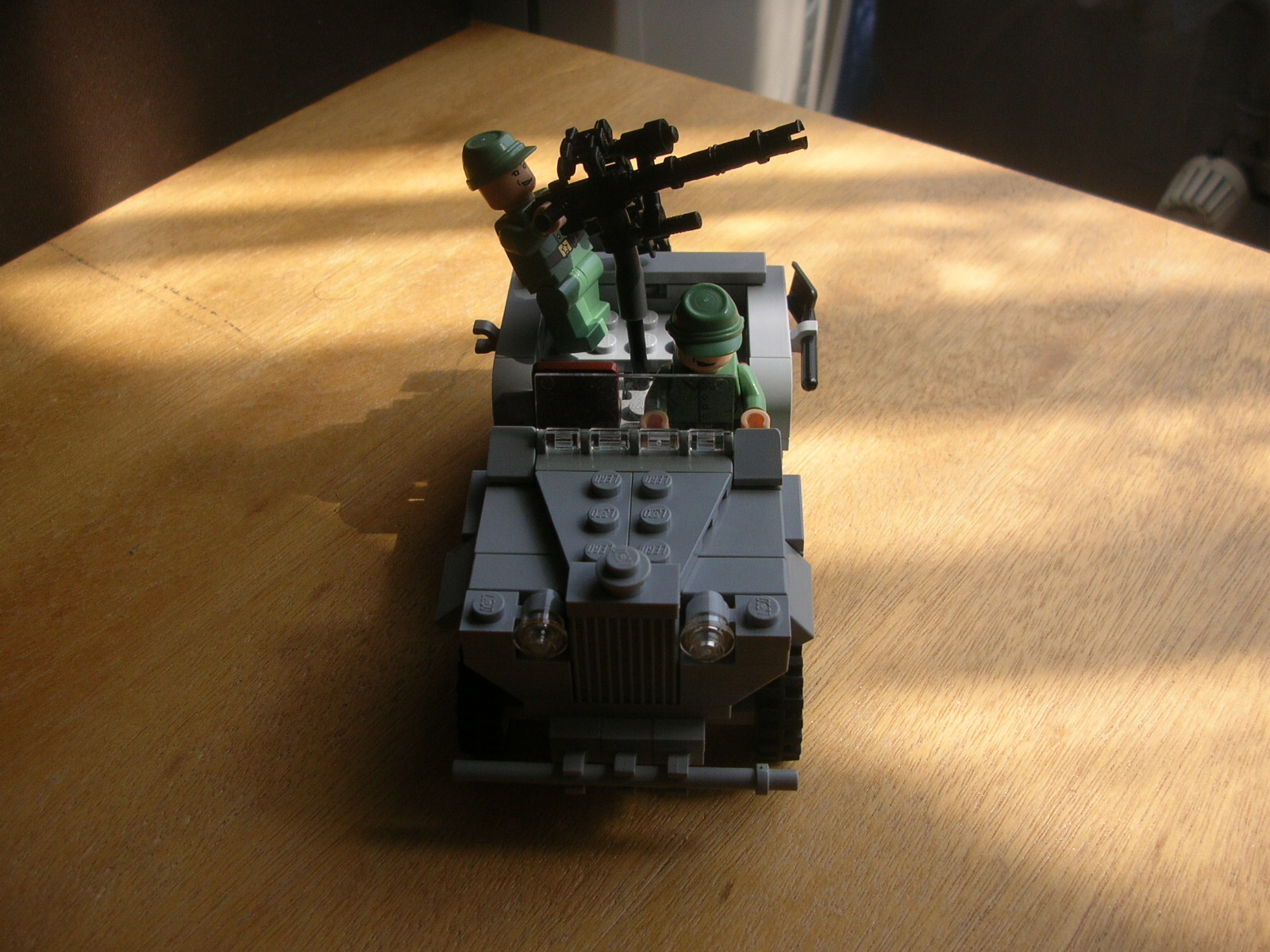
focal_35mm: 35
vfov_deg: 40.7
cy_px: 476
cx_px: 635
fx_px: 1284
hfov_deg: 52.6
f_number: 2.8
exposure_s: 1/243
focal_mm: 5.8
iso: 50
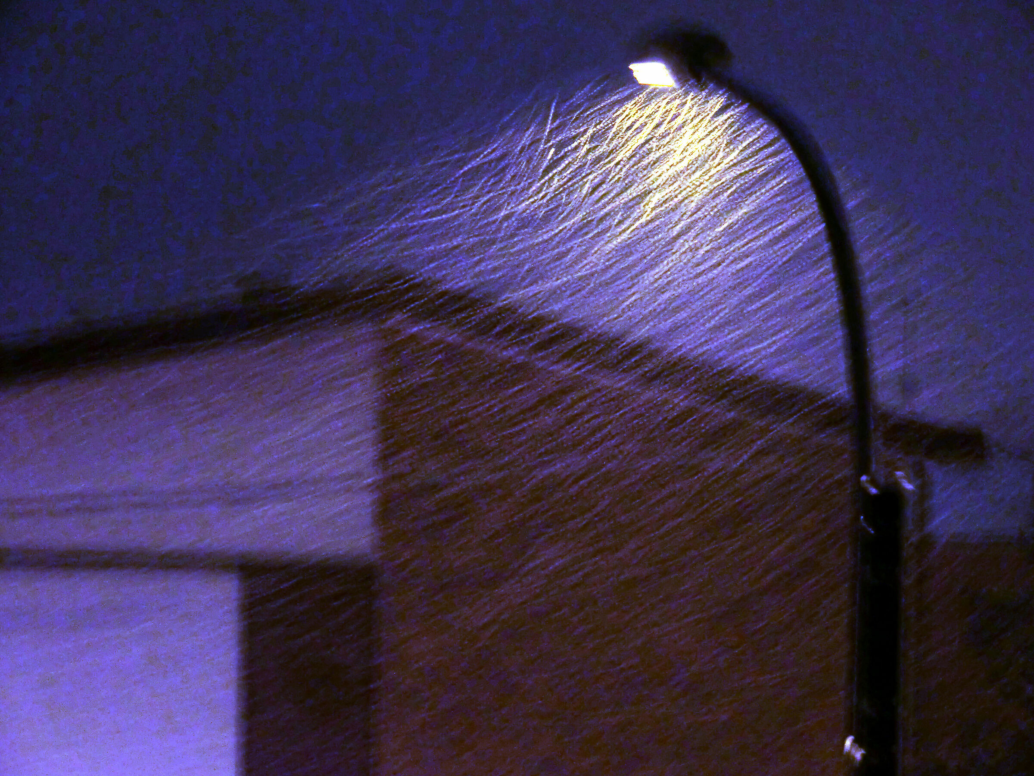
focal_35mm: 89
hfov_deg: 22.0
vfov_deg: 16.6
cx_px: 517
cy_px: 388
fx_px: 2658
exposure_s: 1/2
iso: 400
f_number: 4.8
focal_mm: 16
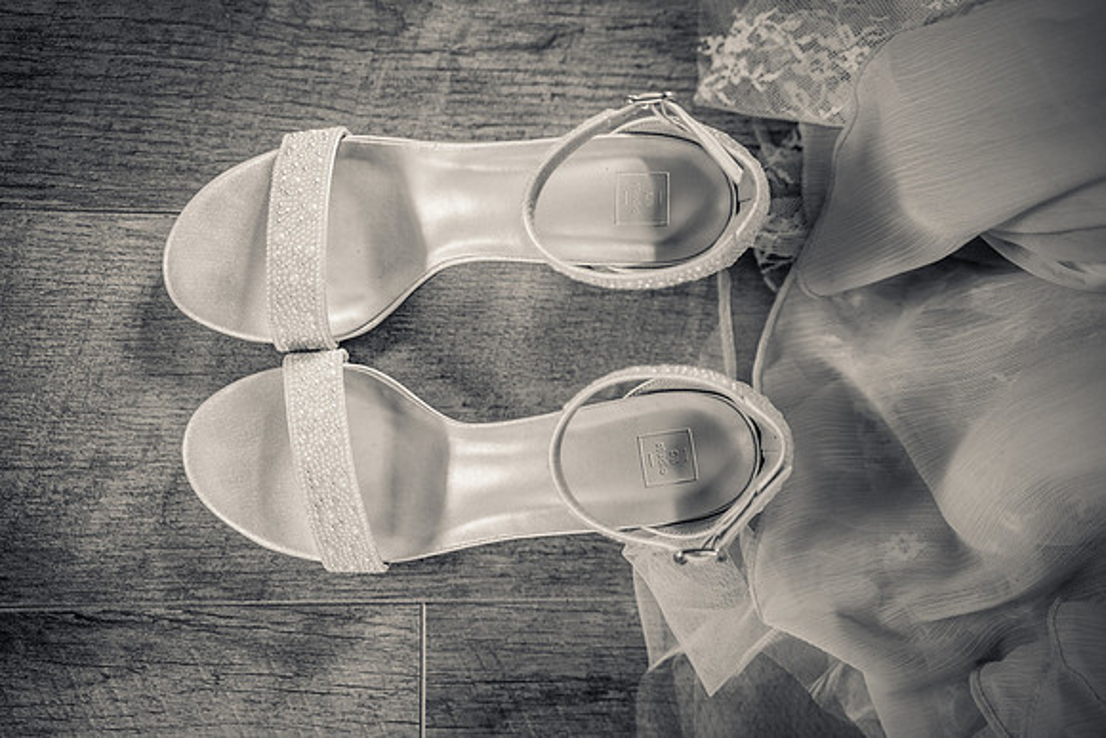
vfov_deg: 18.2
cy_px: 369
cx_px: 553
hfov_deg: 27.0
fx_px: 2305
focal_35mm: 75
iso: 400
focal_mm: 75
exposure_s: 1/125
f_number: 2.8
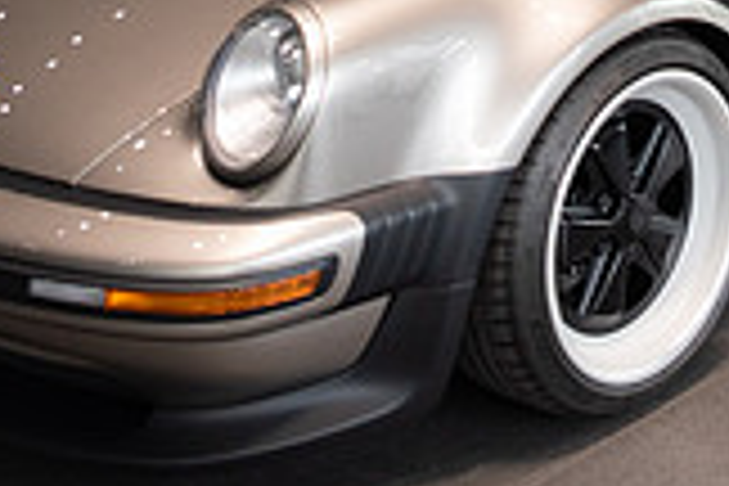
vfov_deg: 14.4
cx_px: 738
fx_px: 1741
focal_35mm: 86
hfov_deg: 22.7
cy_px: -324
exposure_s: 1/80
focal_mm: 24
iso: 1600
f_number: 4
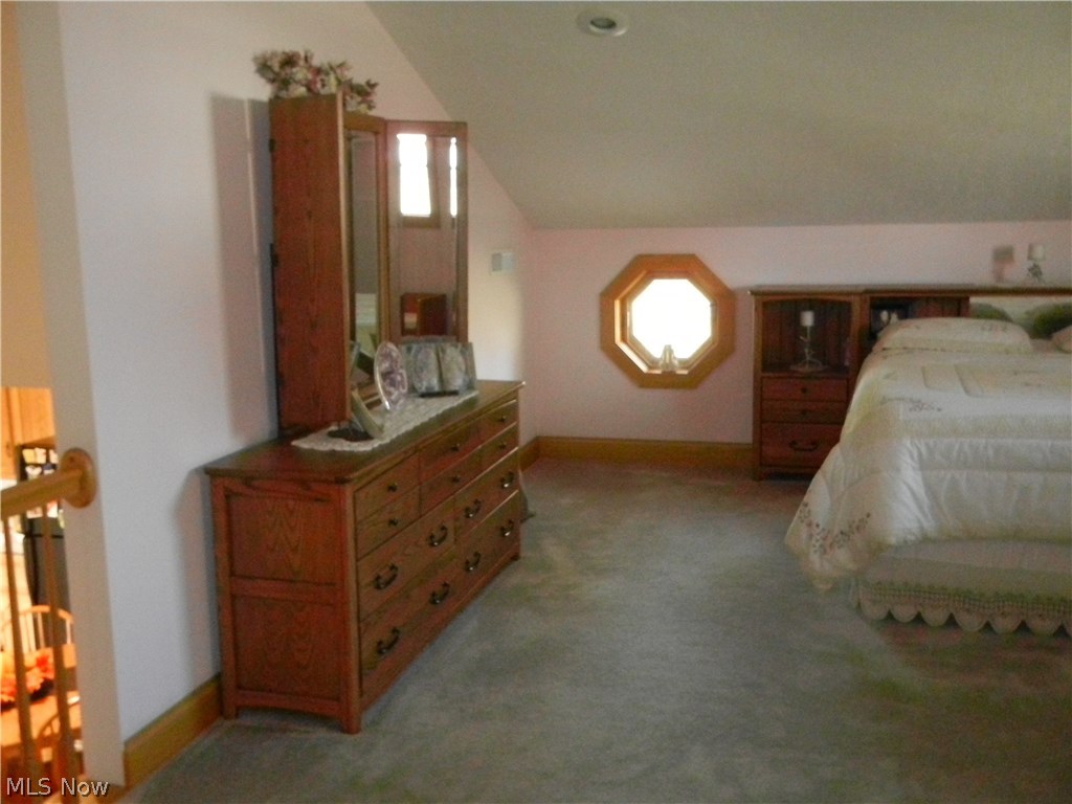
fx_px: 1053
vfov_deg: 41.8
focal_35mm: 34
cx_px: 536
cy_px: 402
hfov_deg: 54.0
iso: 1600
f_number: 3.6
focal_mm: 6.2
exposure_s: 1/30
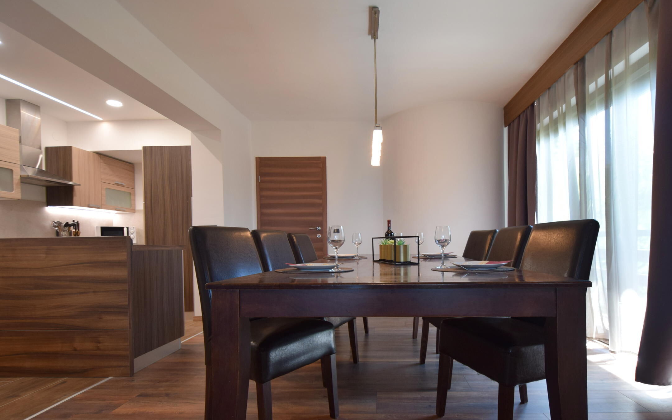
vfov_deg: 67.7
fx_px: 311
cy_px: 238
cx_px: 373
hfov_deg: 94.0
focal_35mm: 17
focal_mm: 10
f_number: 4
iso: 450
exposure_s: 1/60
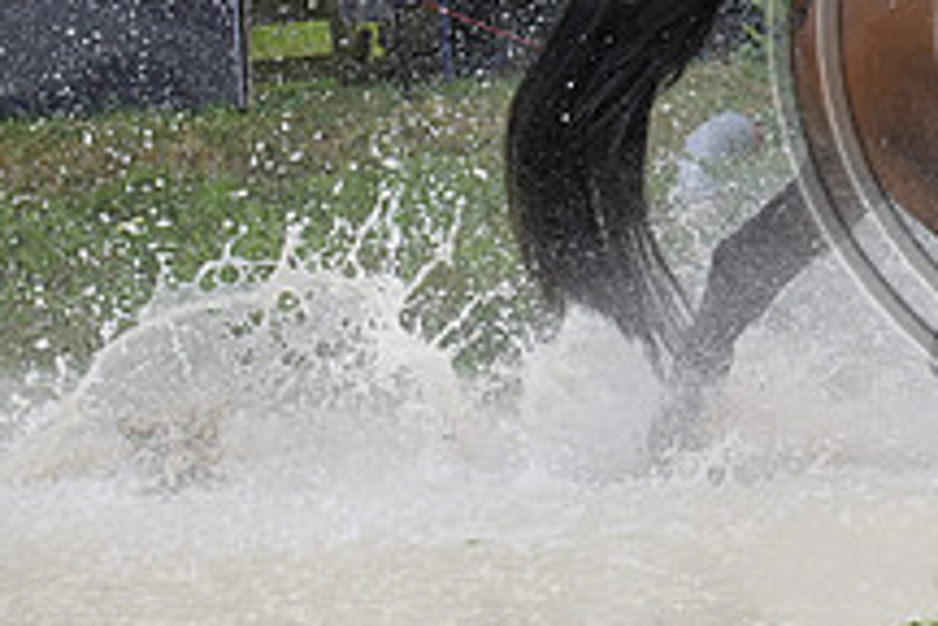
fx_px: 7061
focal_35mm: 271
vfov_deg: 5.1
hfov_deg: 7.5
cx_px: 1168
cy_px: -46
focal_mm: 101
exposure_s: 1/1250
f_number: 5.6
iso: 1100
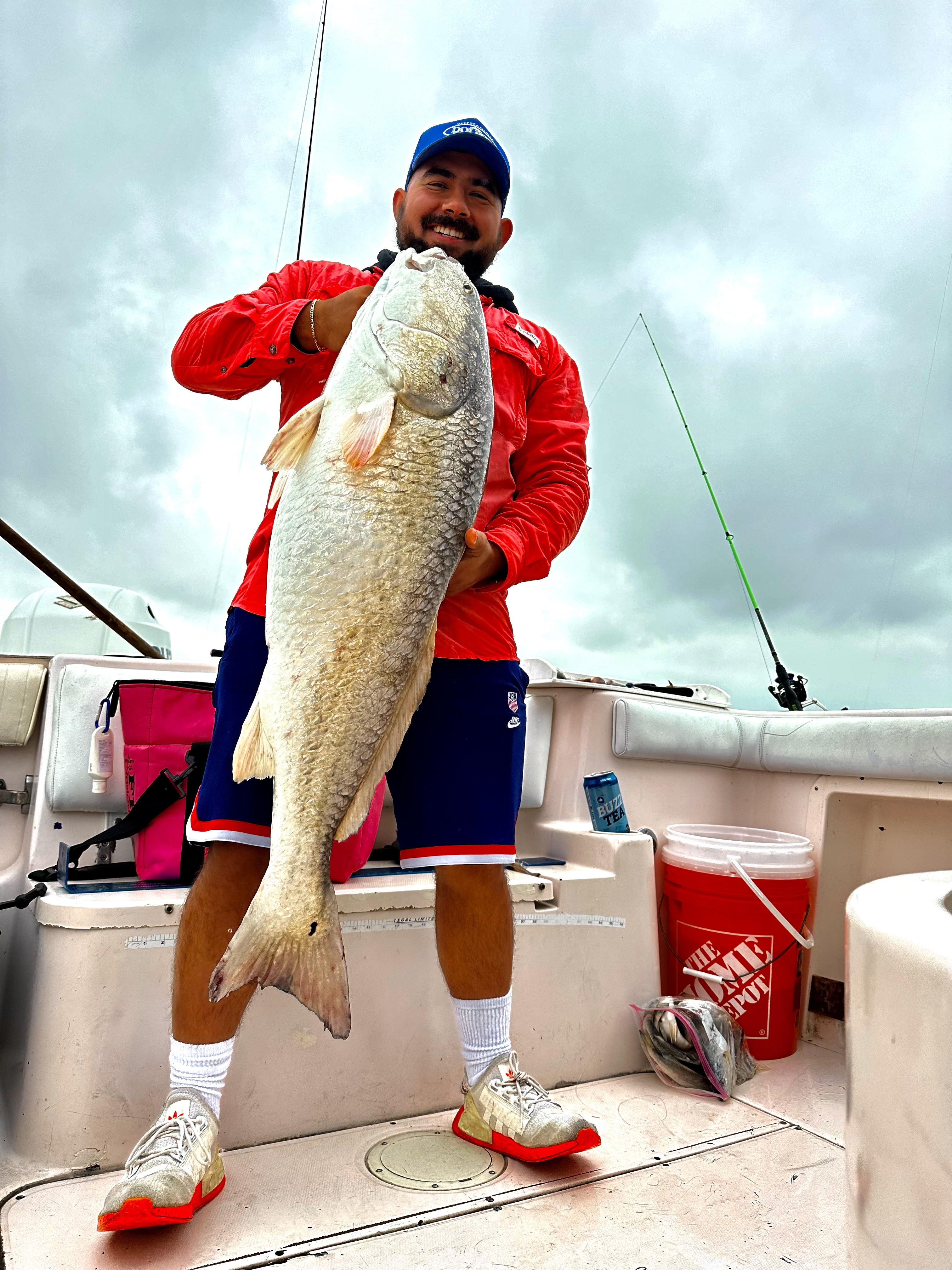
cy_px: 635
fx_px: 880
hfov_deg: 56.8
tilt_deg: +4.1
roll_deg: -3.4
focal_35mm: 24
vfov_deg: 71.6
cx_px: 476
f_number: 1.78
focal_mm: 6.86
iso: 80
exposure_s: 1/2252
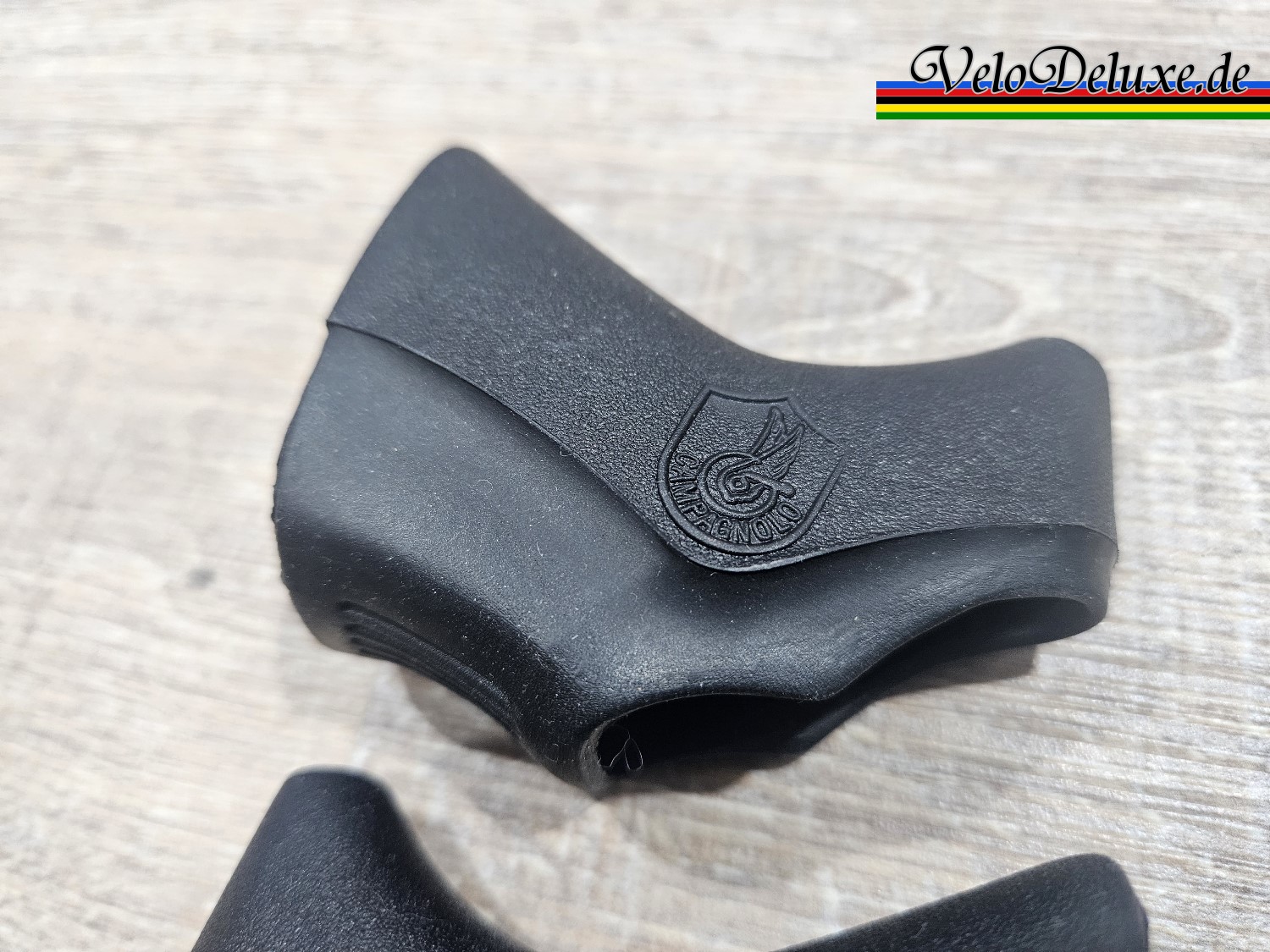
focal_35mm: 23
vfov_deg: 58.9
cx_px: 635
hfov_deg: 73.9
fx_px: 844
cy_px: 476
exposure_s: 1/100
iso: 400
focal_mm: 5.4
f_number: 1.8
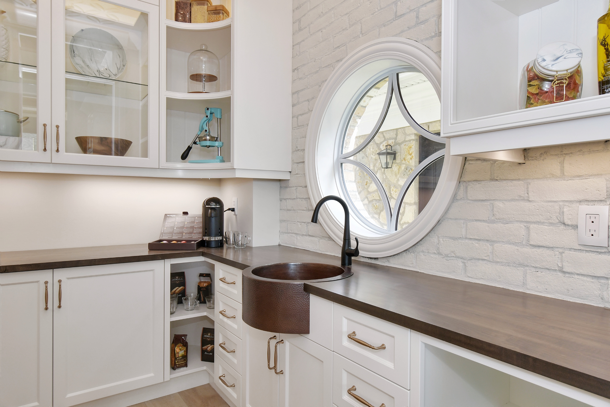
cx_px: 305
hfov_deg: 81.2
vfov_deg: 59.5
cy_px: 204
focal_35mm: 21
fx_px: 356
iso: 320
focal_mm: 14
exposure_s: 1/50
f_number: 8
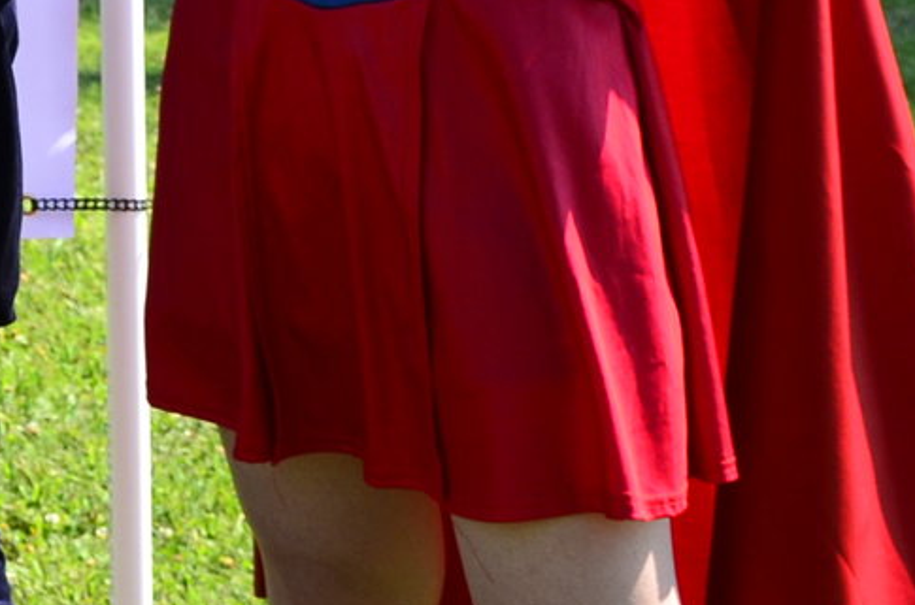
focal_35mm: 201
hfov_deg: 9.8
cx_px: -628
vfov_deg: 6.7
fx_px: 5097
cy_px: -162
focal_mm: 26
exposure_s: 1/160
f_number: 6.3
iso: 200
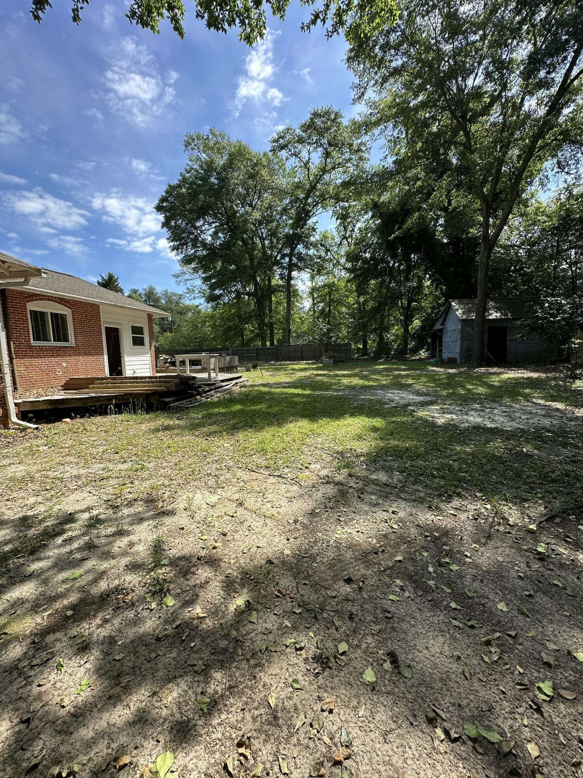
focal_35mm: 14
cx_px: 292
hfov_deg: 85.7
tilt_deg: -5.5
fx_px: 314
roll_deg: -0.2
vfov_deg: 102.1
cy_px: 389
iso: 40
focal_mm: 2.22
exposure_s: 1/801
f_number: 2.2
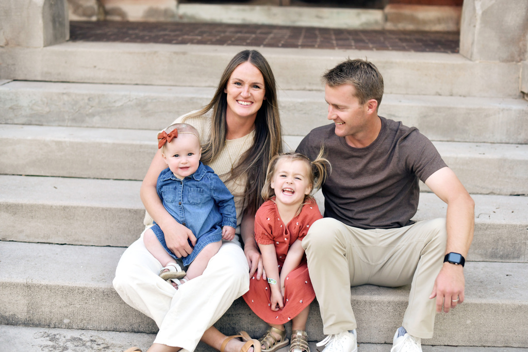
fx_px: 733
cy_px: 176
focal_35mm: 50
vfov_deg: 27.0
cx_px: 264
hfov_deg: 39.6
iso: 640
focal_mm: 50
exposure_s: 1/2000
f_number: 2.5
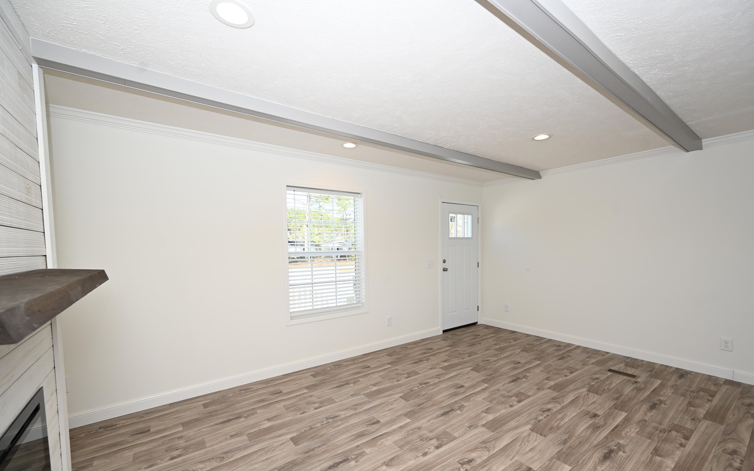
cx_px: 384
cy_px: 260
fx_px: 308
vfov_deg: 74.6
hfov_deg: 101.4
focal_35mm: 15
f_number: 5.6
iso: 200
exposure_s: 1/100
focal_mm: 14
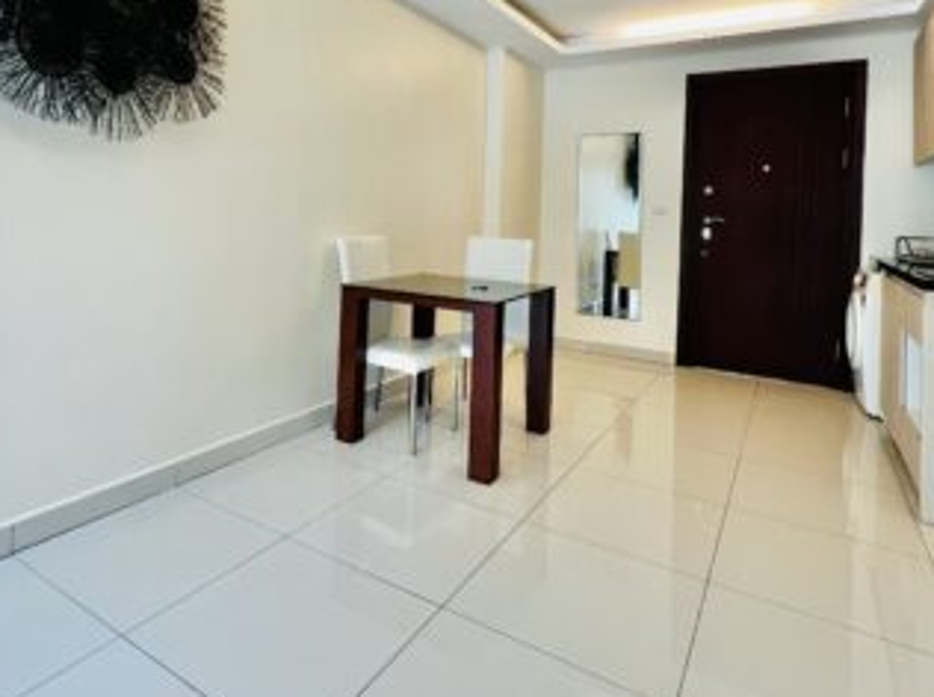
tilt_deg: +0.3
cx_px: 390
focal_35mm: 21
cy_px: 213
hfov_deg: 78.5
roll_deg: -2.0
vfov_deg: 61.2
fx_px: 566
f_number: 1.8
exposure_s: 1/100
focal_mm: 1.57
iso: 160
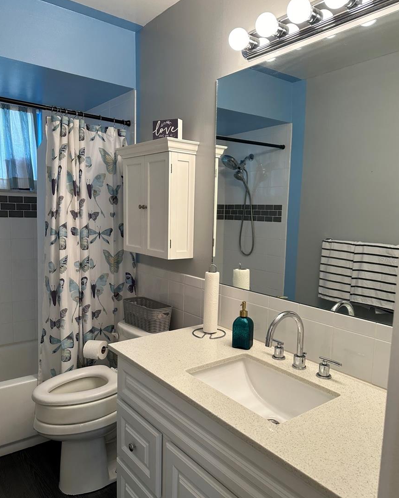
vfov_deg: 66.0
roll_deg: -2.6
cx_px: 205
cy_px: 259
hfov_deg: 54.9
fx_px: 384
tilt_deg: -5.8
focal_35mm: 26
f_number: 1.78
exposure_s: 1/120
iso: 125
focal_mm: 6.86
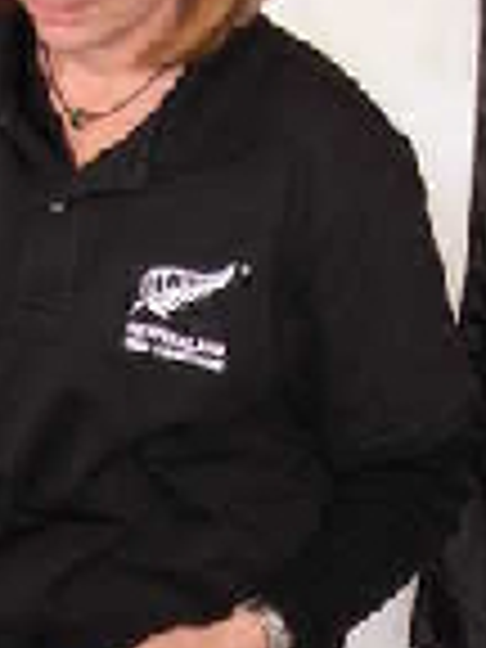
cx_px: 248
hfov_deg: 11.7
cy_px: 765
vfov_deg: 15.0
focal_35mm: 127
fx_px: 2377
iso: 79
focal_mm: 6.3
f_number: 2.9
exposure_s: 1/22.6
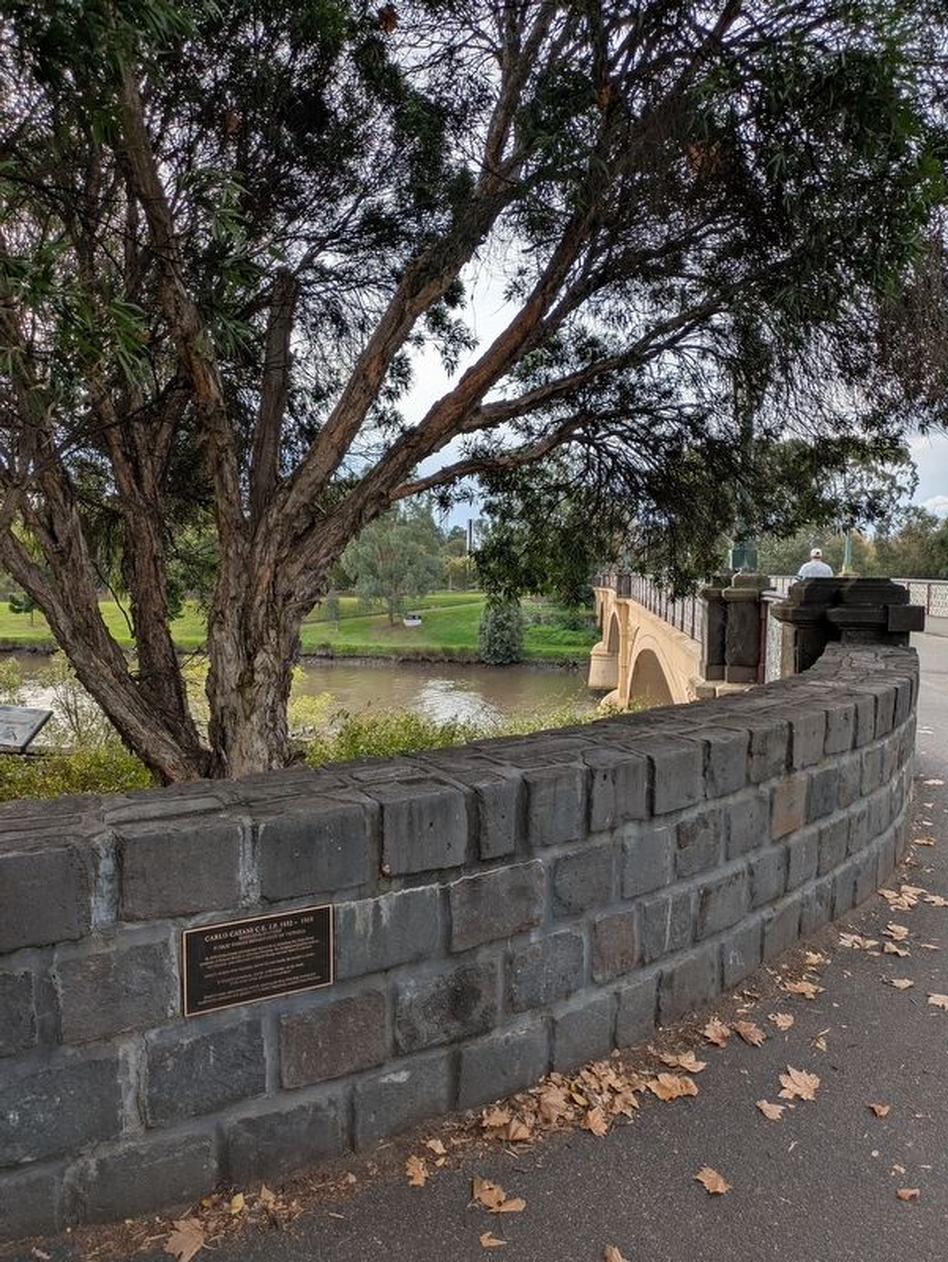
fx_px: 912
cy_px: 631
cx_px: 474
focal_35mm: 25
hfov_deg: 54.9
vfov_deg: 69.4
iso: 53
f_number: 1.89
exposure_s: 1/1513
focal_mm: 5.43
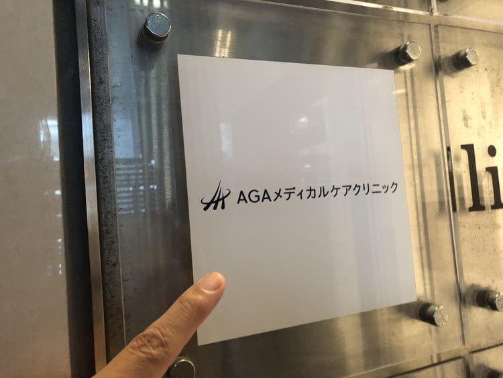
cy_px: 189
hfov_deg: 63.4
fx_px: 407
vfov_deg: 49.8
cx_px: 252
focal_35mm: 28
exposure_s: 1/14
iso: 100
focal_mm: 4
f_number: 1.8
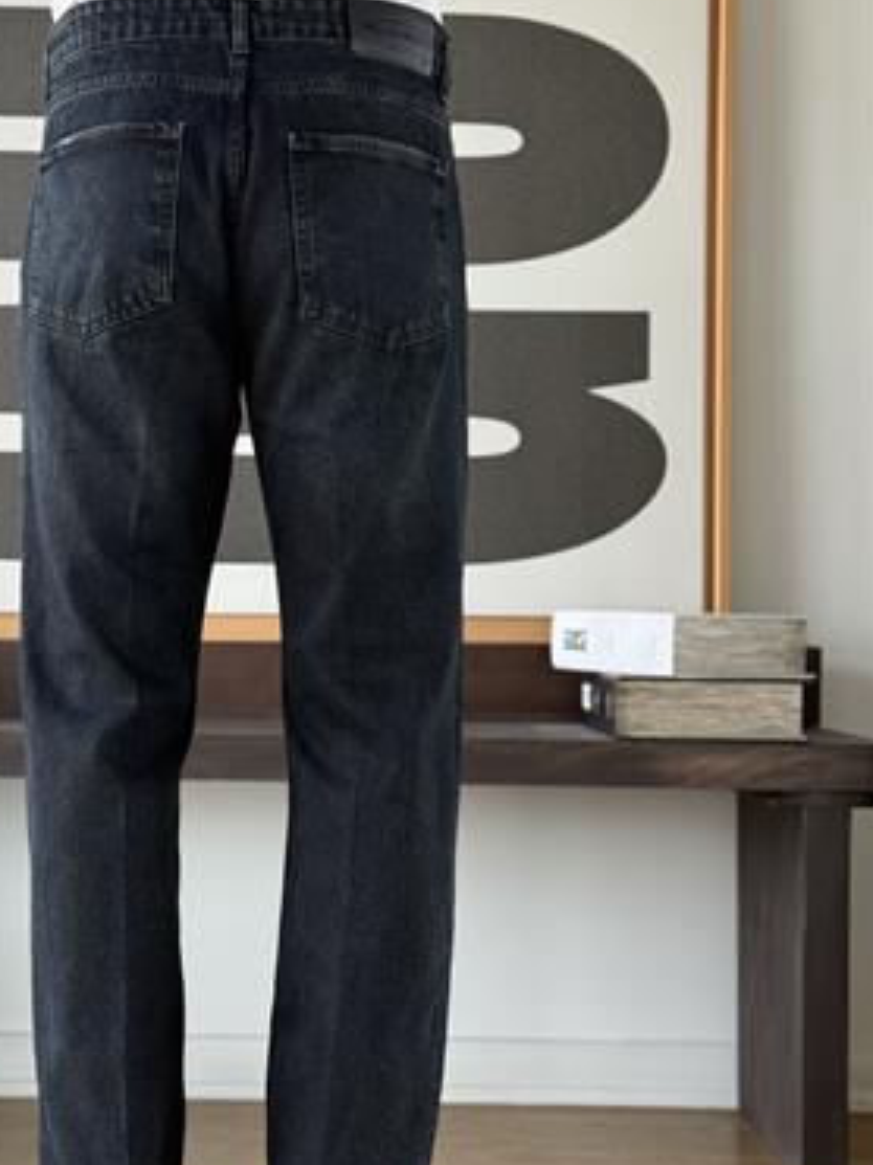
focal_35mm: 69
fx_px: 2322
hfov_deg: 21.2
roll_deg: -0.9
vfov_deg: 28.2
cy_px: 586
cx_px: 254
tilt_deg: +0.8
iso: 100
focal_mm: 6.76
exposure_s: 1/148
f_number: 1.78
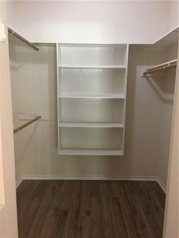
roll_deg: -1.0
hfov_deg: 48.2
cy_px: 119
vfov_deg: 61.7
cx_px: 90
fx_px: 200
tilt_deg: -7.7
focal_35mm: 29
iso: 64
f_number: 2.2
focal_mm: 4.15
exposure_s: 1/4
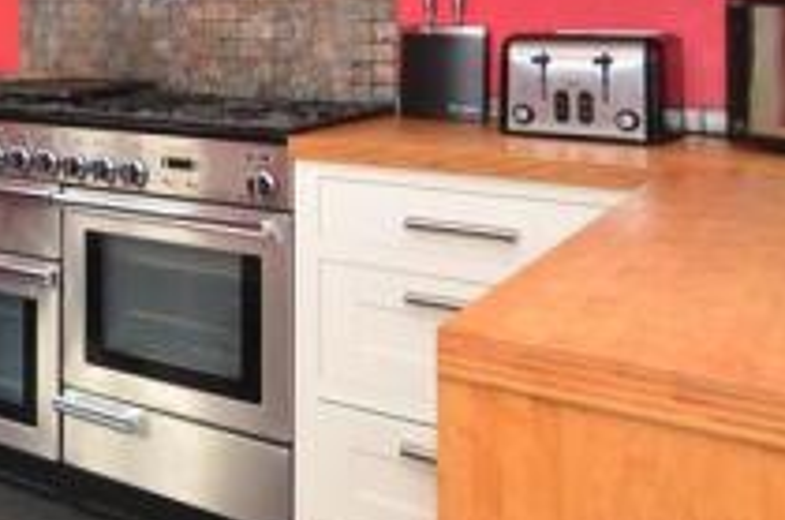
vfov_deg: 24.7
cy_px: -19
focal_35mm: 52
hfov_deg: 33.7
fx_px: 1122
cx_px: -71
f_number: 5.6
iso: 200
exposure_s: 1/125
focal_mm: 11
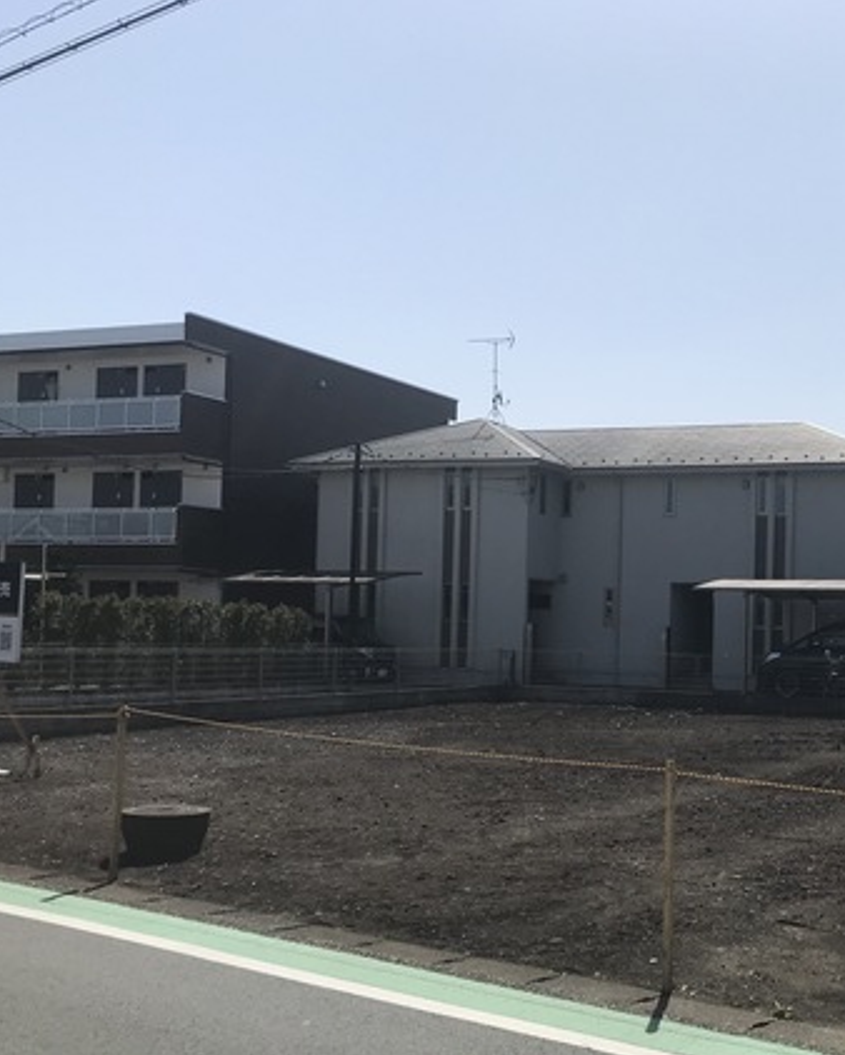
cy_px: 615
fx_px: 1374
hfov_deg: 32.9
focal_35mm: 44
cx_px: 712
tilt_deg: +0.7
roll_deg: -1.4
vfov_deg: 41.9
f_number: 1.8
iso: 20
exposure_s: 1/4367
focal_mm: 3.99
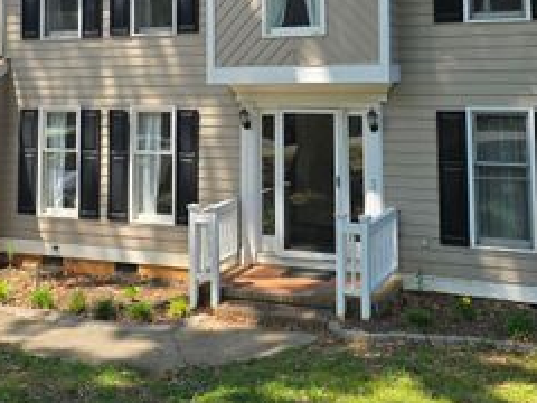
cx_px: 280
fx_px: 745
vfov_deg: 29.2
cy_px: 48
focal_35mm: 48
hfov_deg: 39.6
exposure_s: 1/456
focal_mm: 6.3
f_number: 1.7
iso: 12
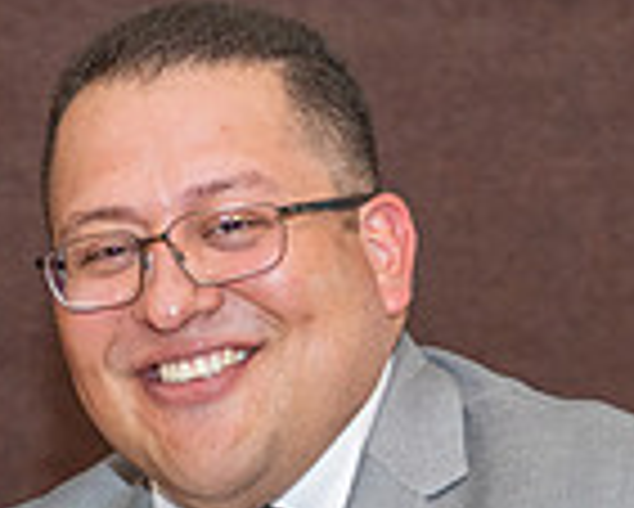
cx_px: 220
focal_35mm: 278
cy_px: 916
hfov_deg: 6.9
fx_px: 5220
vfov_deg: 5.5
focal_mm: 60
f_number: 3.5
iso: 800
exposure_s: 1/125
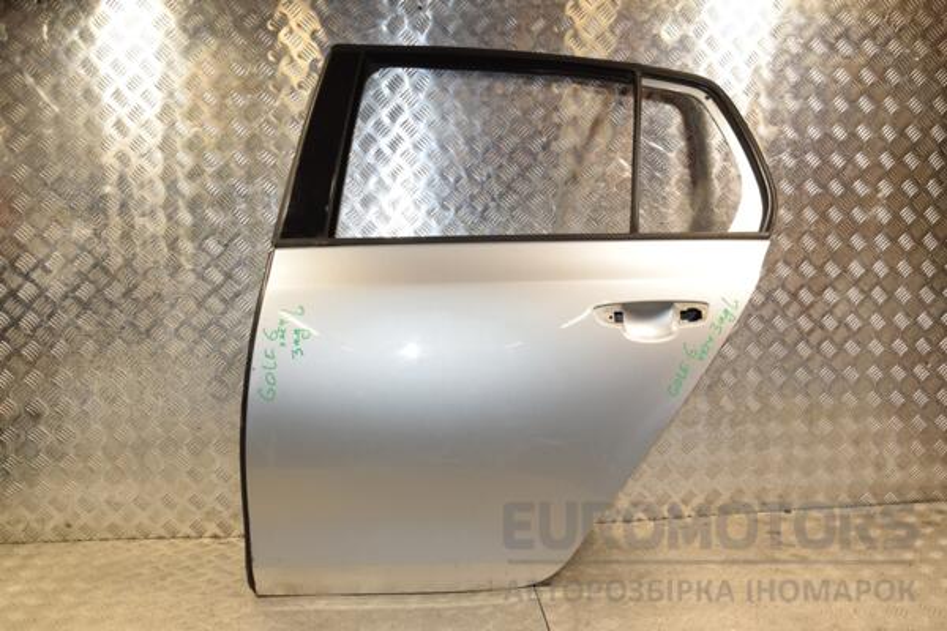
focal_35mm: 32
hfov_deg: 59.5
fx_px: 829
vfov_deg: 41.7
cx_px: 474
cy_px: 316
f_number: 6.3
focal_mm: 21
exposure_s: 1/200
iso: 800
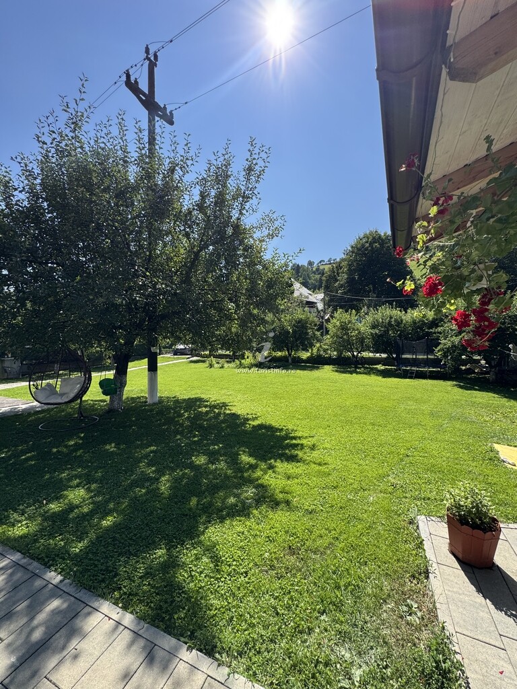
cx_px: 258
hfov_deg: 85.7
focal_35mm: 14
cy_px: 344
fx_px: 279
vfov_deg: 102.1
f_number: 2.2
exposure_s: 1/1217
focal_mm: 2.22
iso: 50
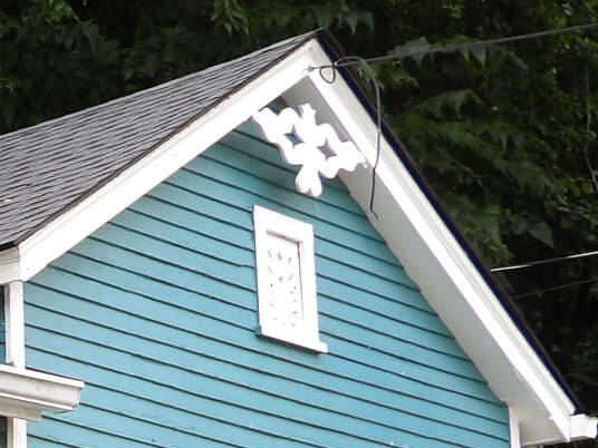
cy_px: 552
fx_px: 2177
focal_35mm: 126
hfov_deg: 14.0
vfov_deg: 11.5
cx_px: -464
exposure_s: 1/154
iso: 100
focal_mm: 5.9
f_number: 3.6
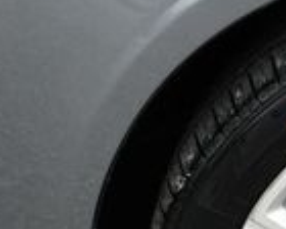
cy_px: 241
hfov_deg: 9.1
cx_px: 476
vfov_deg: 7.5
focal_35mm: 206
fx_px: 1744
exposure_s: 1/250
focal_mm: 24
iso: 200
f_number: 8
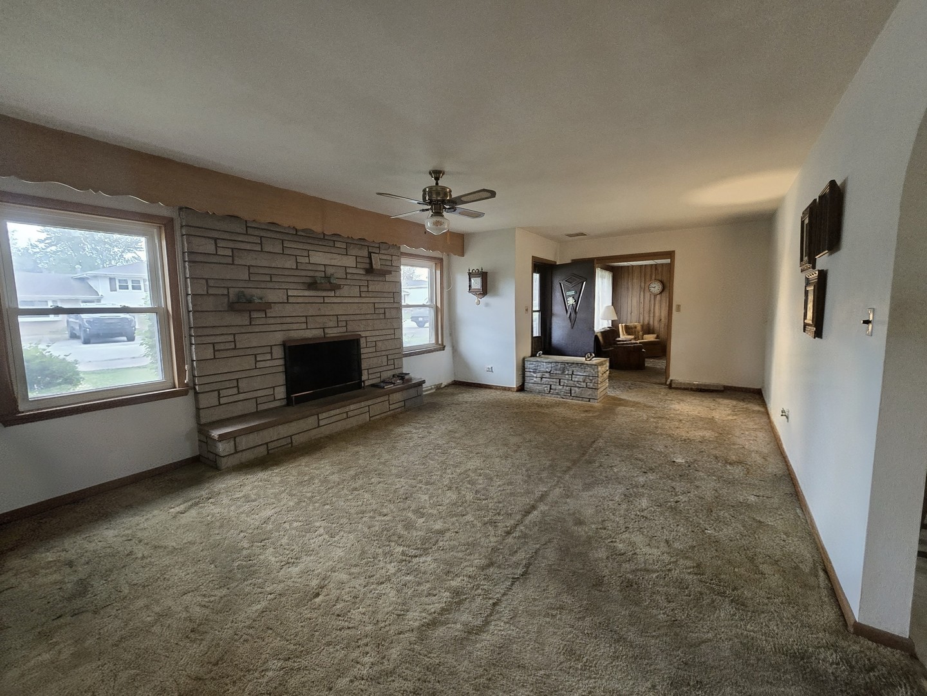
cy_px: 348
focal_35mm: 13
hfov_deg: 106.2
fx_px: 348
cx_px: 464
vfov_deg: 89.9
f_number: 2.2
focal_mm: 2.2
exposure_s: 1/60
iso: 800
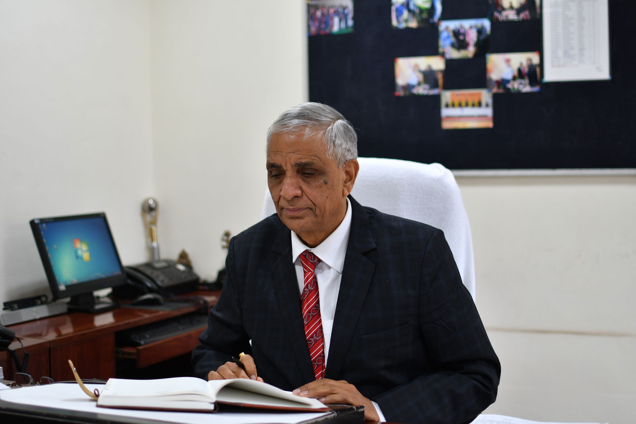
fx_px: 919
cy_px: 212
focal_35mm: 52
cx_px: 318
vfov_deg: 26.0
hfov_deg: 38.2
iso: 200
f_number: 1.8
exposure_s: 1/80
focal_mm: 35
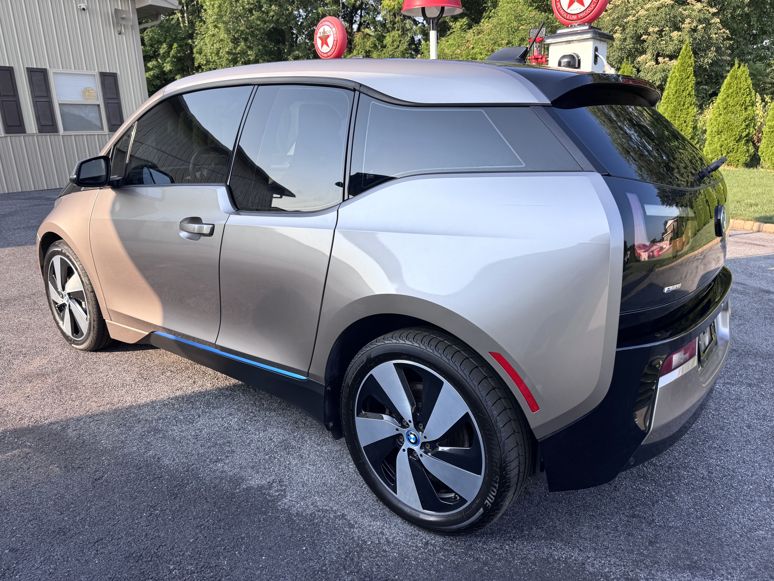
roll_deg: +2.4
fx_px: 537
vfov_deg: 56.8
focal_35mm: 24
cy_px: 290
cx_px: 387
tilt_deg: -16.8
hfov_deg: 71.6
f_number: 1.78
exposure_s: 1/1076
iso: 80
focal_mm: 6.76
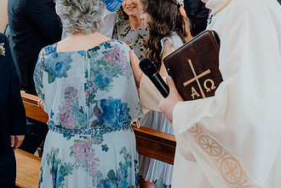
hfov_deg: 34.2
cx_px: 95
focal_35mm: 58
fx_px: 453
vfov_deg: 23.3
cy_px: 66
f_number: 2.8
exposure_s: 1/200
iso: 1000
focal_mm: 33
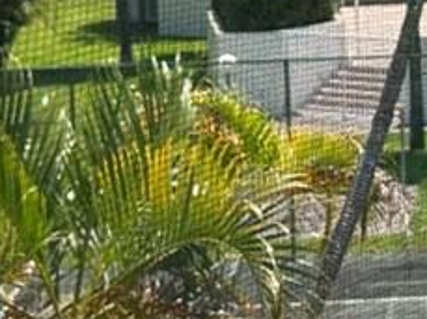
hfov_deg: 11.2
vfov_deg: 8.8
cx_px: 682
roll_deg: +0.7
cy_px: 0
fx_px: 2069
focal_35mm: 168
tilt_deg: -6.6
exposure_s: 1/2660
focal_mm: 6.86
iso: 80
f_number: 1.78
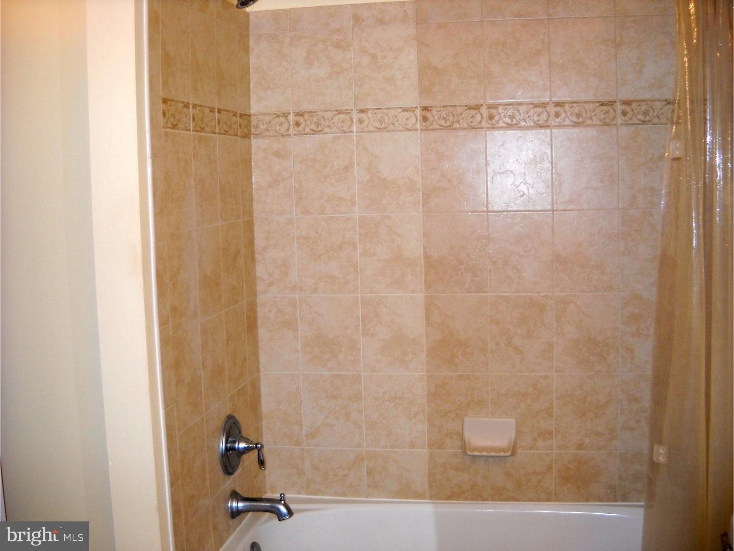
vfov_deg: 35.1
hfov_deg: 45.8
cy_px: 276
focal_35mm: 41
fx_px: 869
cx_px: 367
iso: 64
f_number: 3.1
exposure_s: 1/30
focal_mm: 6.72
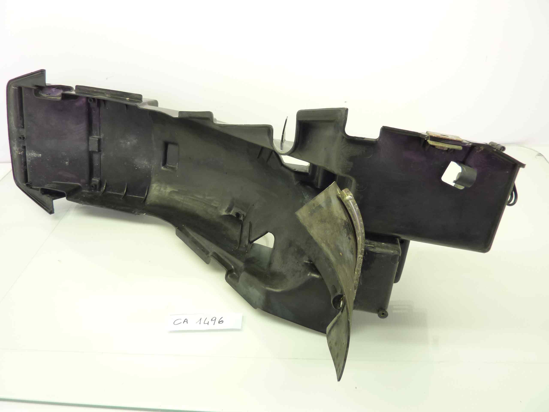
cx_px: 274
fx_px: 396
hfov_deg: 69.4
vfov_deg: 54.9
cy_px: 206
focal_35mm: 25
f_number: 3.3
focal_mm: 4.1
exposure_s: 1/15
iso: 125
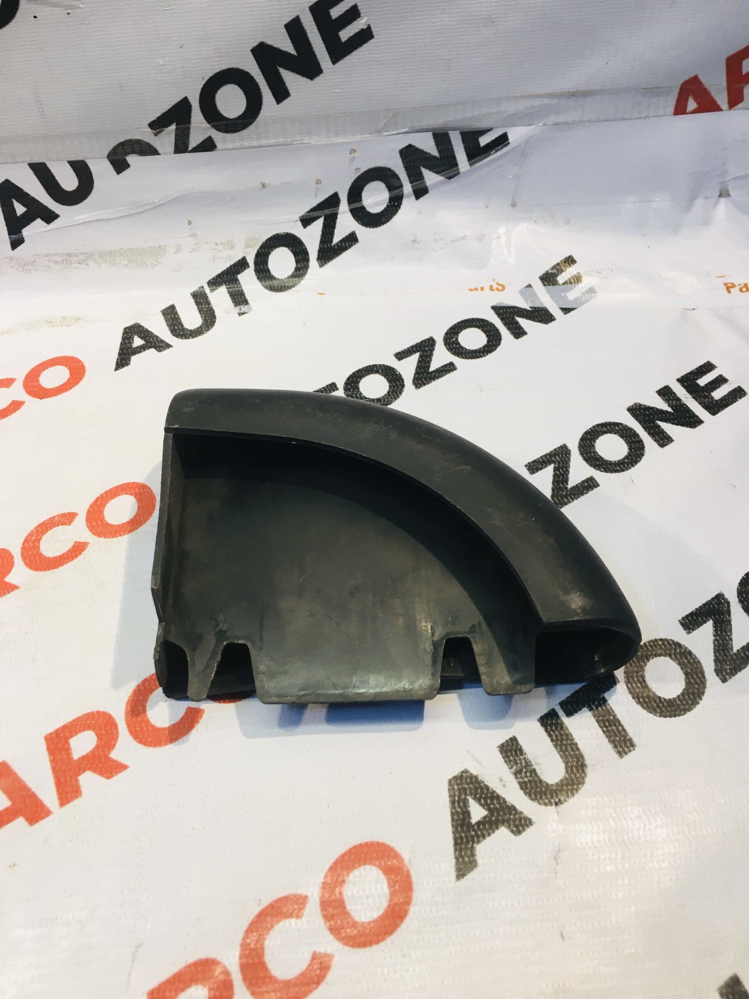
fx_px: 837
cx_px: 374
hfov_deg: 48.2
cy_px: 500
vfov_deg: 61.7
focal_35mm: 29
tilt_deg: -48.8
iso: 40
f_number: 2.2
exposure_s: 1/33
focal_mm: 4.15
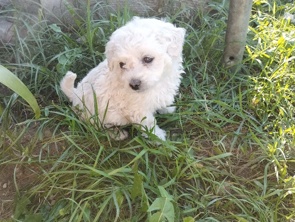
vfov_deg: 43.0
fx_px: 282
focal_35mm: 33
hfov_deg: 55.0
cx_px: 125
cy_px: 120
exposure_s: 1/100
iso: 189
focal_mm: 4.27
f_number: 1.8
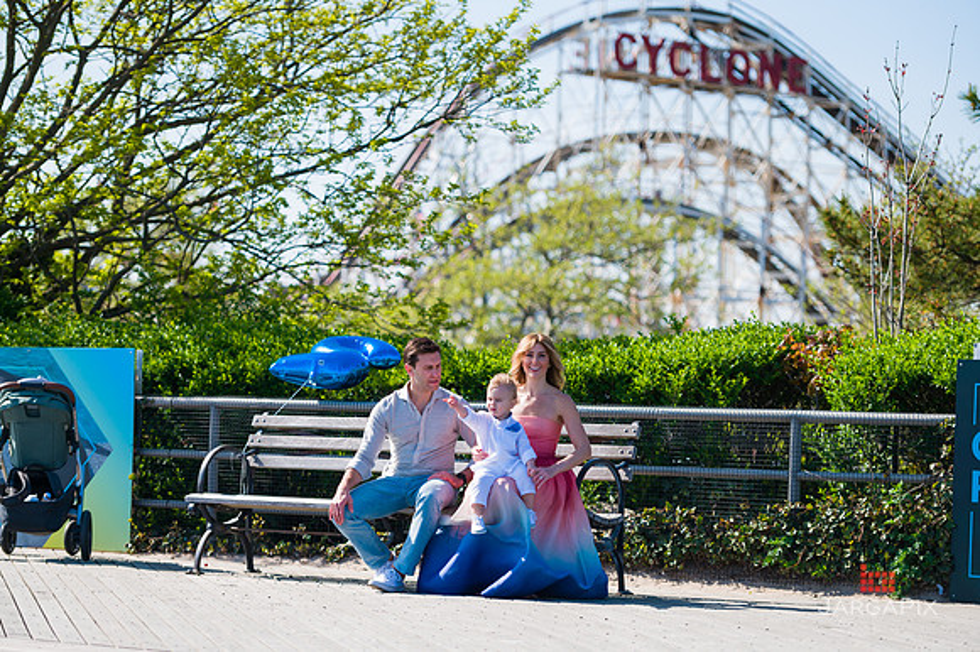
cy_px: 326
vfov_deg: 11.8
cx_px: 490
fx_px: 3156
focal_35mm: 116
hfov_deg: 17.7
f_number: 3.2
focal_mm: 116
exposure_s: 1/2500
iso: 200
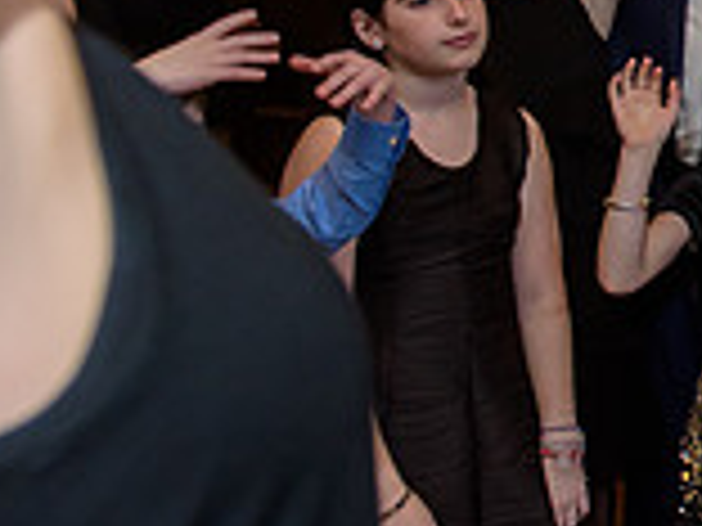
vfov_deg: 16.7
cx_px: 1174
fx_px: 1744
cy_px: -25
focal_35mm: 86
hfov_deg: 18.8
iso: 1600
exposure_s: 1/125
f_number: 3.2
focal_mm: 24
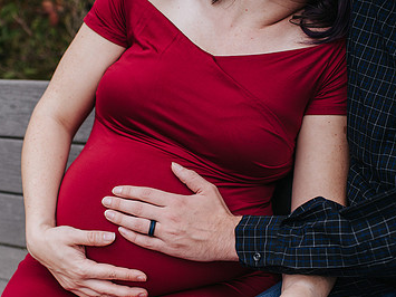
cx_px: 173
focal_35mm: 55
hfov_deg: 34.9
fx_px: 629
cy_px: 207
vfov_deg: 26.3
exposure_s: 1/800
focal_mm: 35
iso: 110
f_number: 3.2
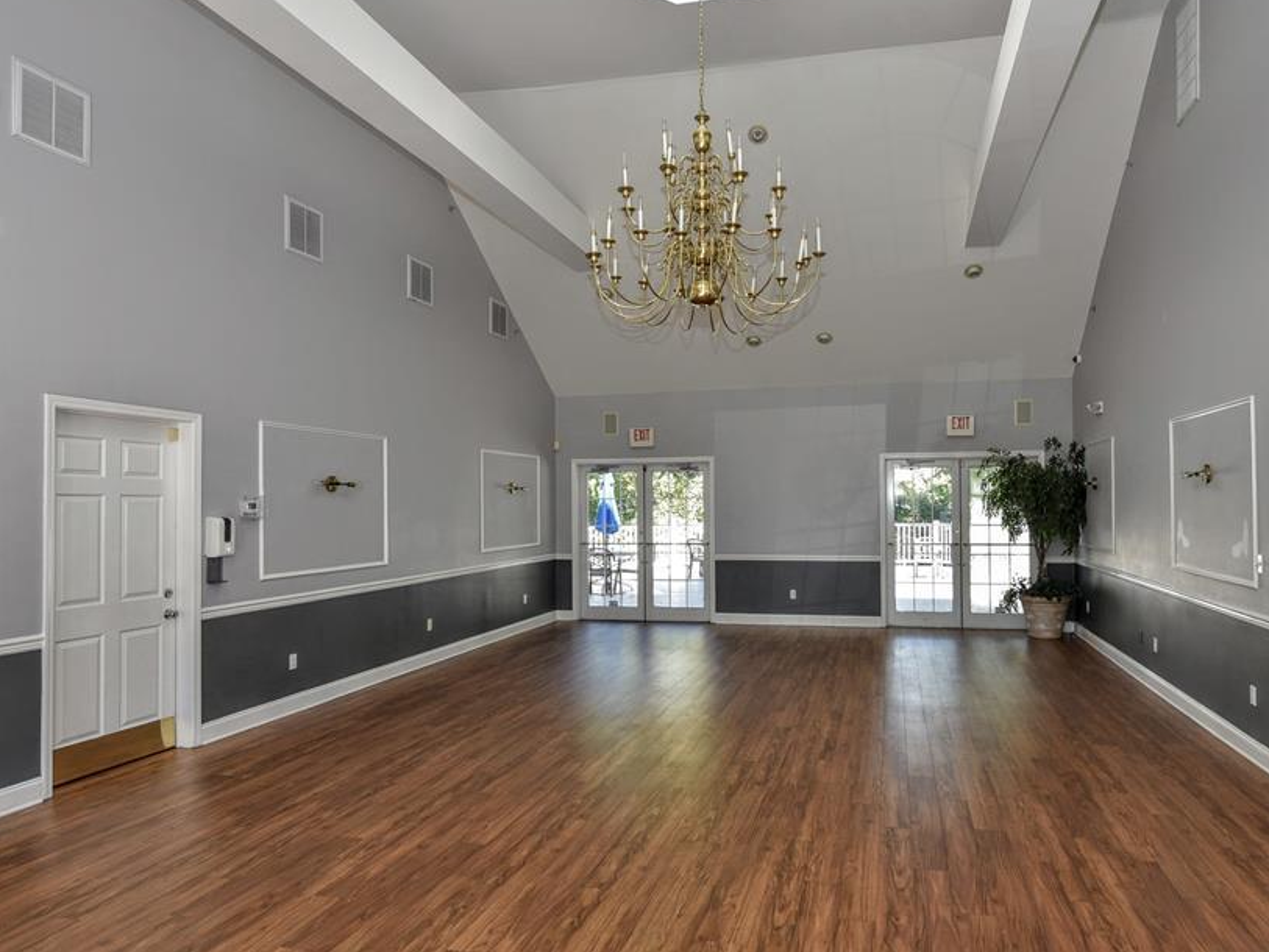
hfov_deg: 73.5
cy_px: 488
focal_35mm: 23
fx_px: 843
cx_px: 723
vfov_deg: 58.9
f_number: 5.6
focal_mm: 19
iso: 400
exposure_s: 1/125
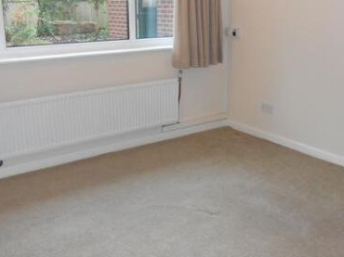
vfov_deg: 35.0
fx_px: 407
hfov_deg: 45.7
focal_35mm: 41
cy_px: 110
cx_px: 192
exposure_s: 1/25
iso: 250
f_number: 3.5
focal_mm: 4.6
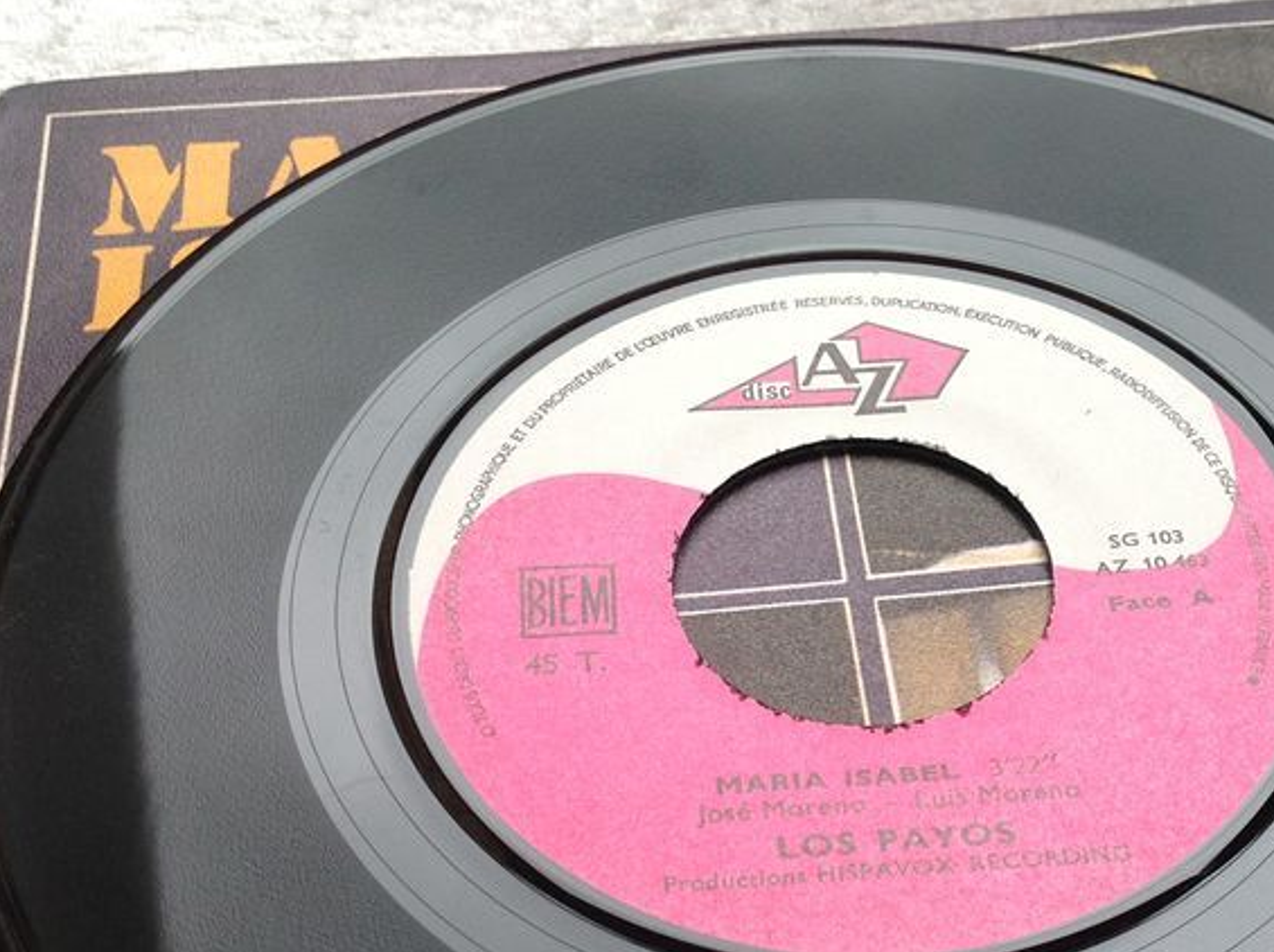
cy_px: 786
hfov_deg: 31.0
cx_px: 870
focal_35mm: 62
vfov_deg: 23.2
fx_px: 2278
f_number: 2.4
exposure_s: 1/30
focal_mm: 4.28
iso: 64
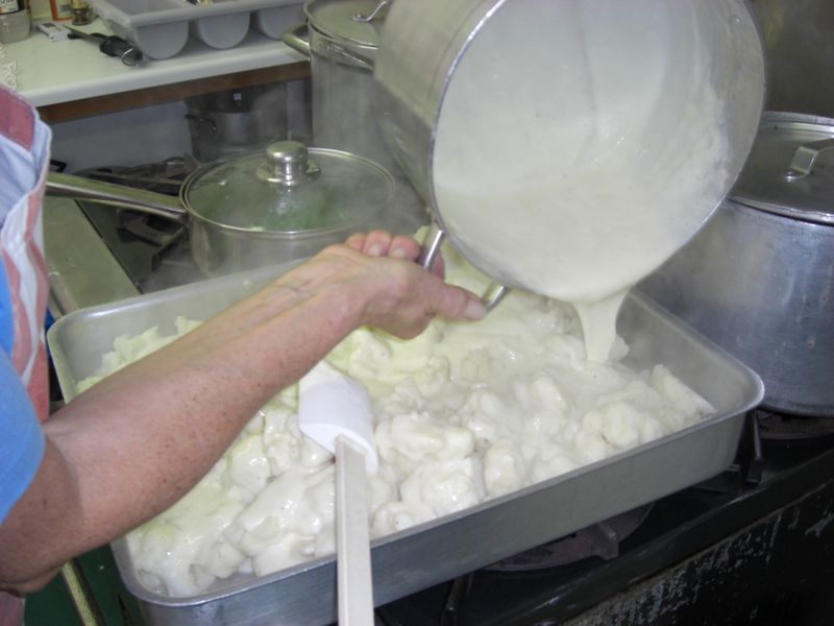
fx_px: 916
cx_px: 417
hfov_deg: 49.0
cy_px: 313
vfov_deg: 37.7
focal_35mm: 38
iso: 200
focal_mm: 7.9
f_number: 2.8
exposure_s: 1/60
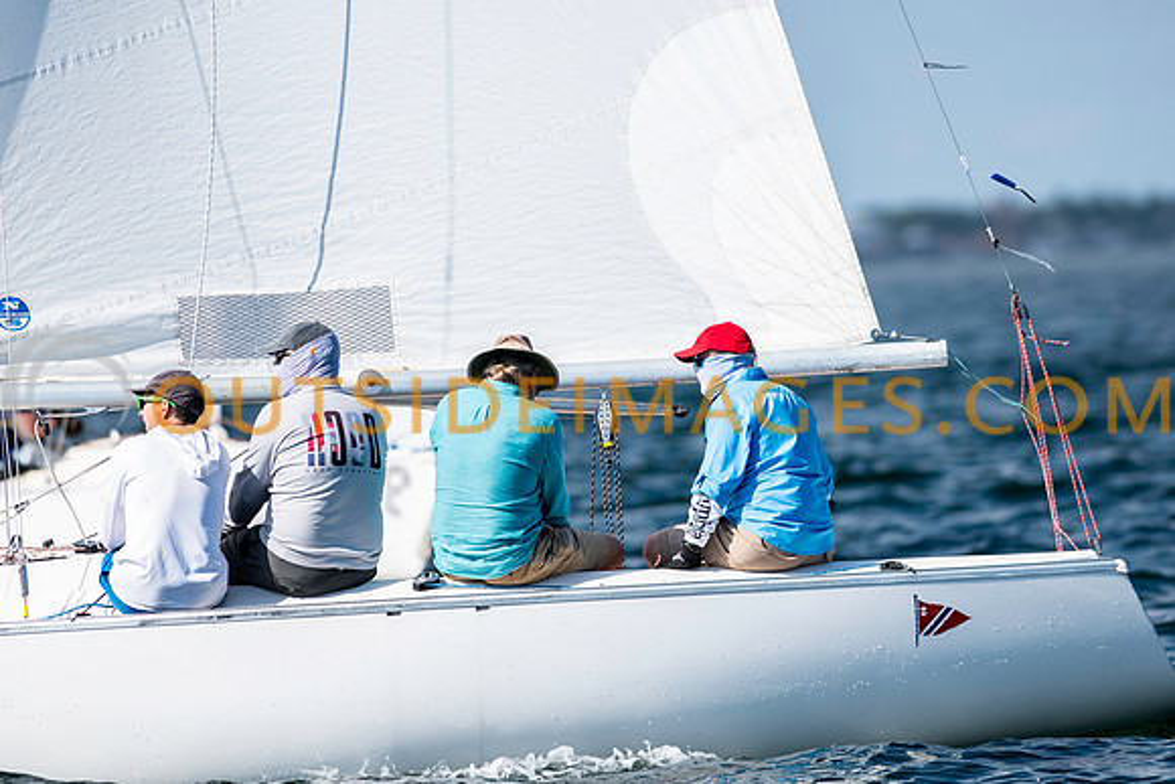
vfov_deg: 3.1
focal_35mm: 450
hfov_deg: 4.6
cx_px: 588
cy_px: 392
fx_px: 14690
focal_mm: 300
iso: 200
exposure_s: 1/2500
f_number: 5
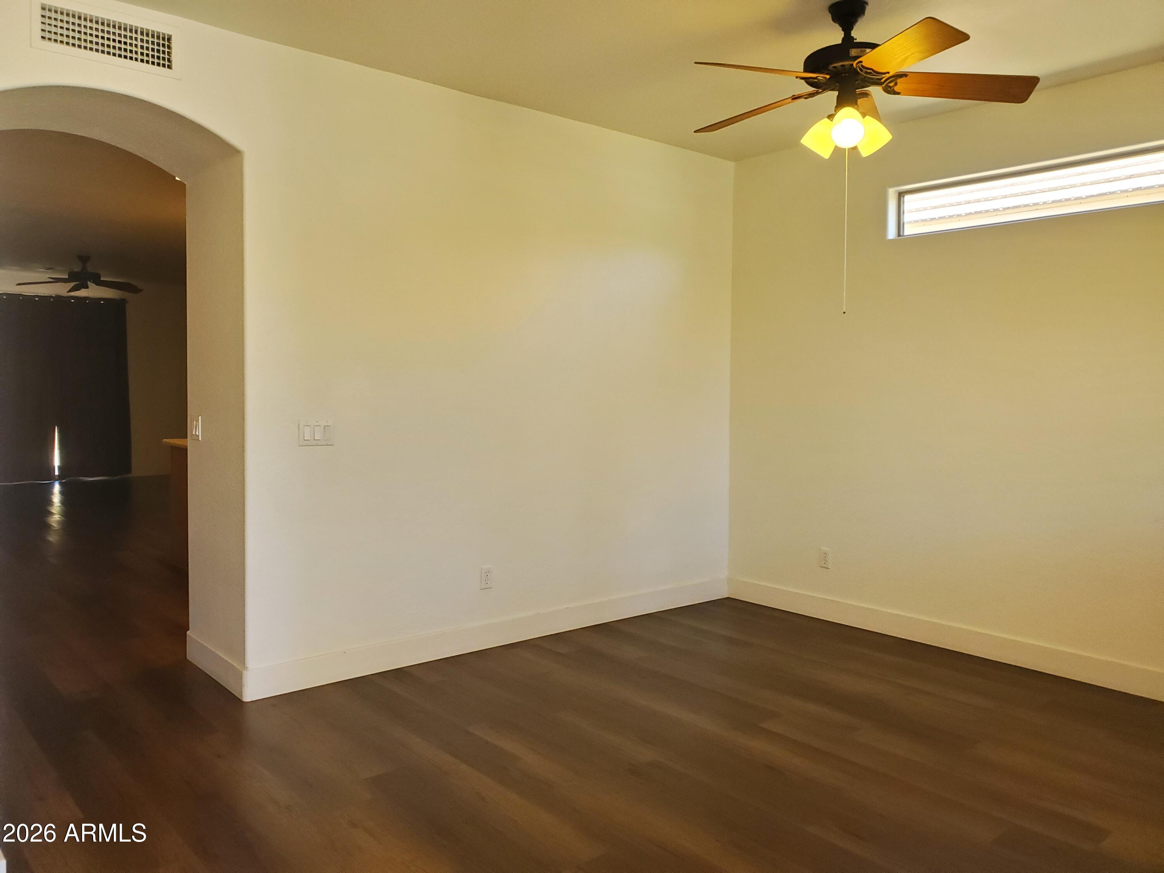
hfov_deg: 67.3
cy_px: 436
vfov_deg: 53.1
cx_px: 582
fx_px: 874
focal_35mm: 26
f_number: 2.4
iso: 320
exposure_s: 1/120
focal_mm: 4.3
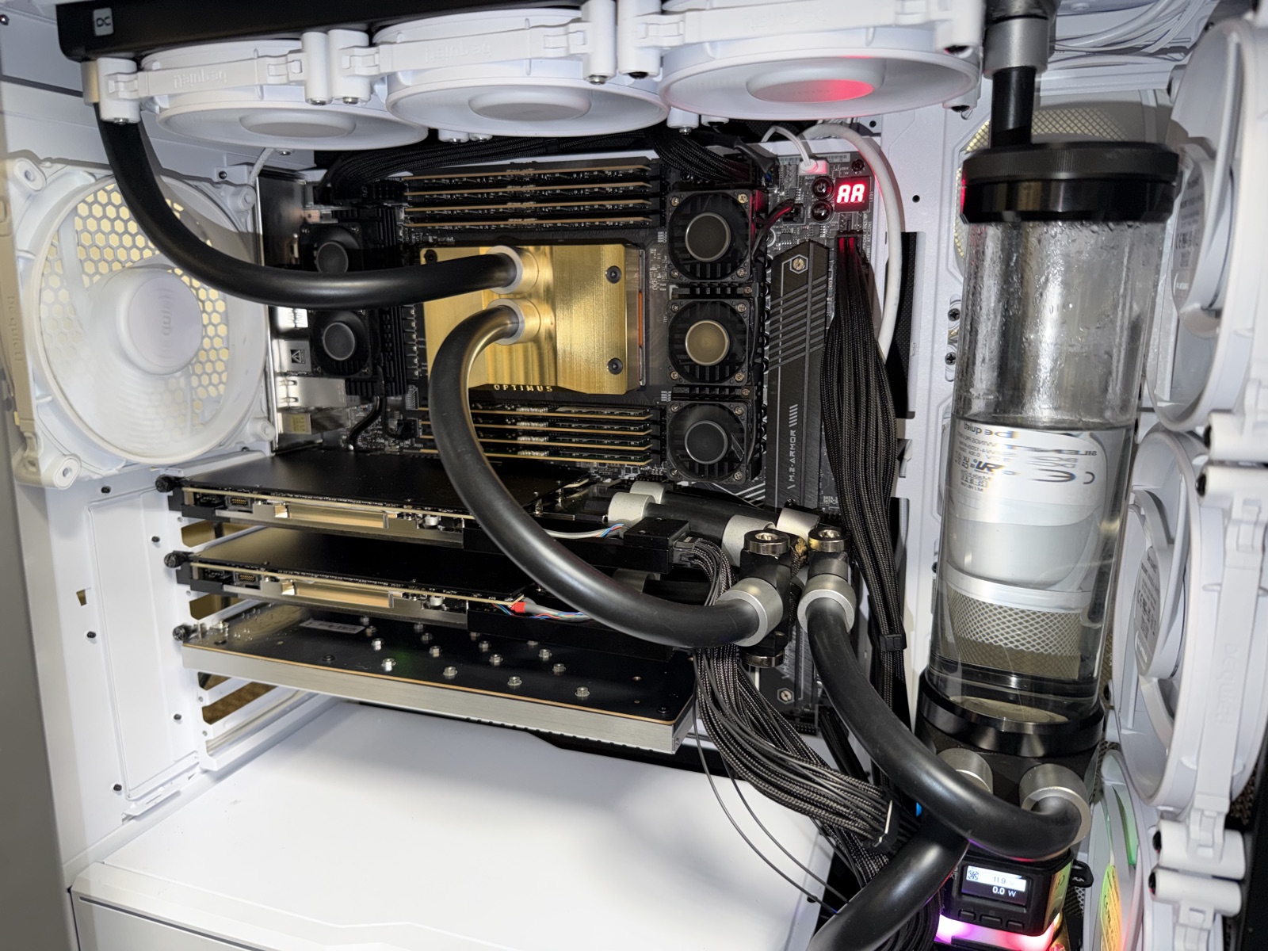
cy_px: 476
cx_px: 634
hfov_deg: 71.6
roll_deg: +0.0
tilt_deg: -10.6
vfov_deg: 56.8
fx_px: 879
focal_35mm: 24
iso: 80
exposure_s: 1/6
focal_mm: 6.76
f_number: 1.78
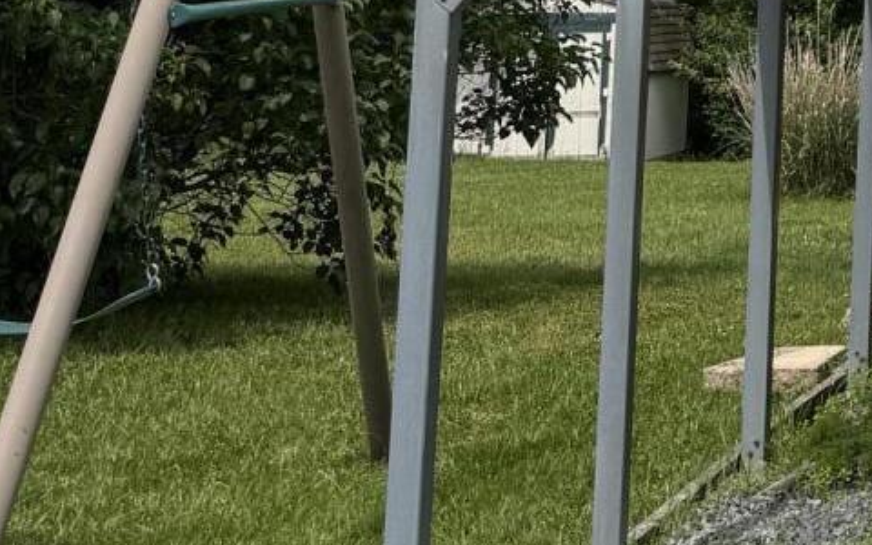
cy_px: -434
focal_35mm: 106
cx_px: 1740
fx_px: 2519
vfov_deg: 11.5
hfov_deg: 15.6
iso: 80
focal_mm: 6.76
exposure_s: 1/8130
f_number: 1.78
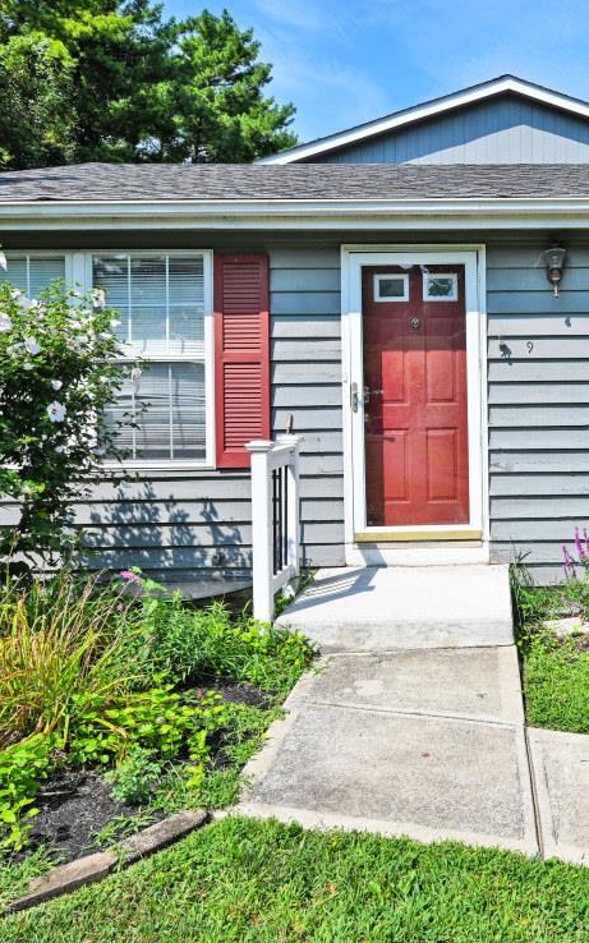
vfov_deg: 64.2
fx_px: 745
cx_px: 517
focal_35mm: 29
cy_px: 387
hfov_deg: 40.3
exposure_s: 1/400
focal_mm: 14
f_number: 7.1
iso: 100
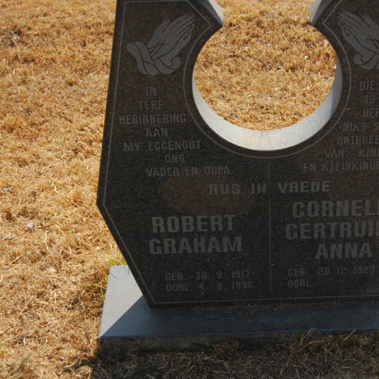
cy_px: 190
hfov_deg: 23.5
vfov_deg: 23.7
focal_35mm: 73
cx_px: 268
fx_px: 904
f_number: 7.1
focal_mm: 38
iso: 400
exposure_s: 1/640
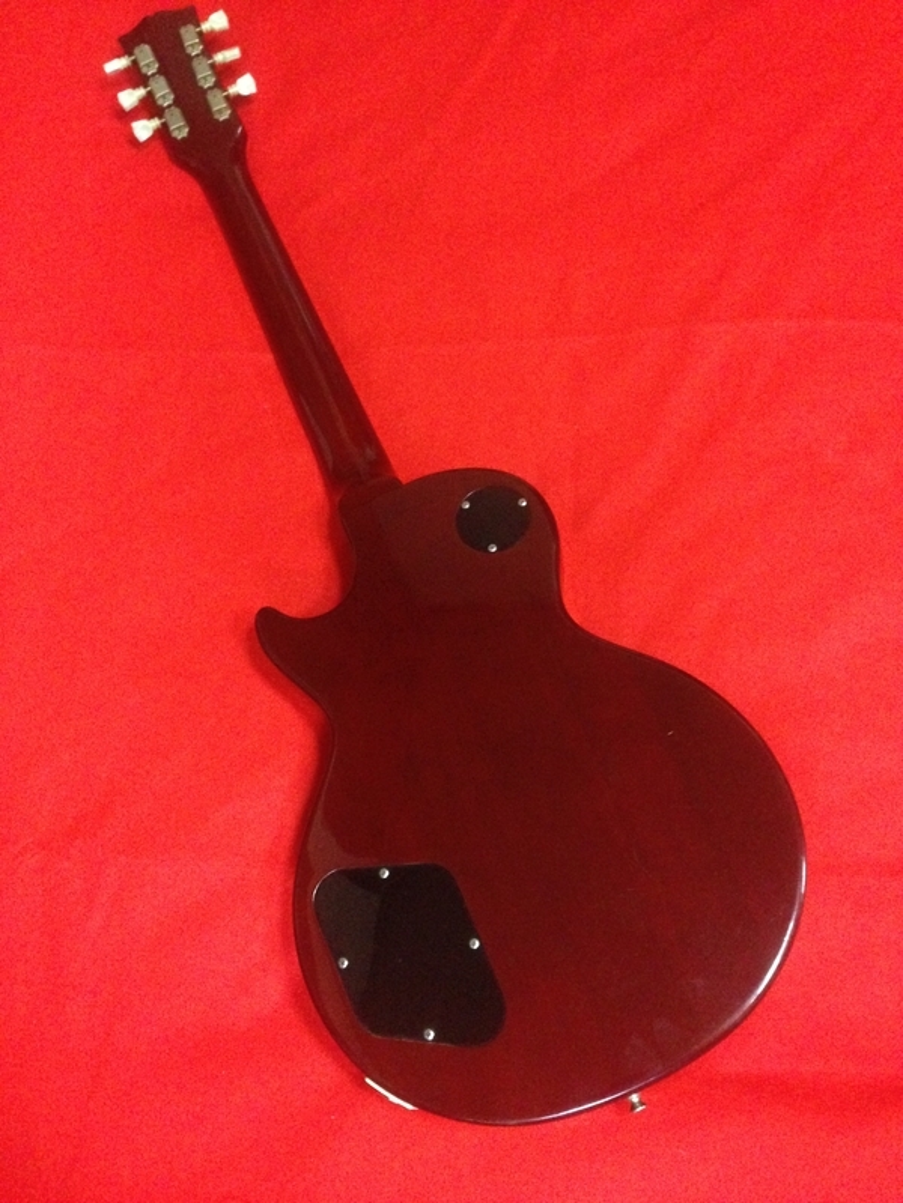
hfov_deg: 42.9
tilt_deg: -67.4
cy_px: 602
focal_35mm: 33
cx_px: 452
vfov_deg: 55.4
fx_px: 1148
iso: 800
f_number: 2.4
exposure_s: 1/17
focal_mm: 4.12
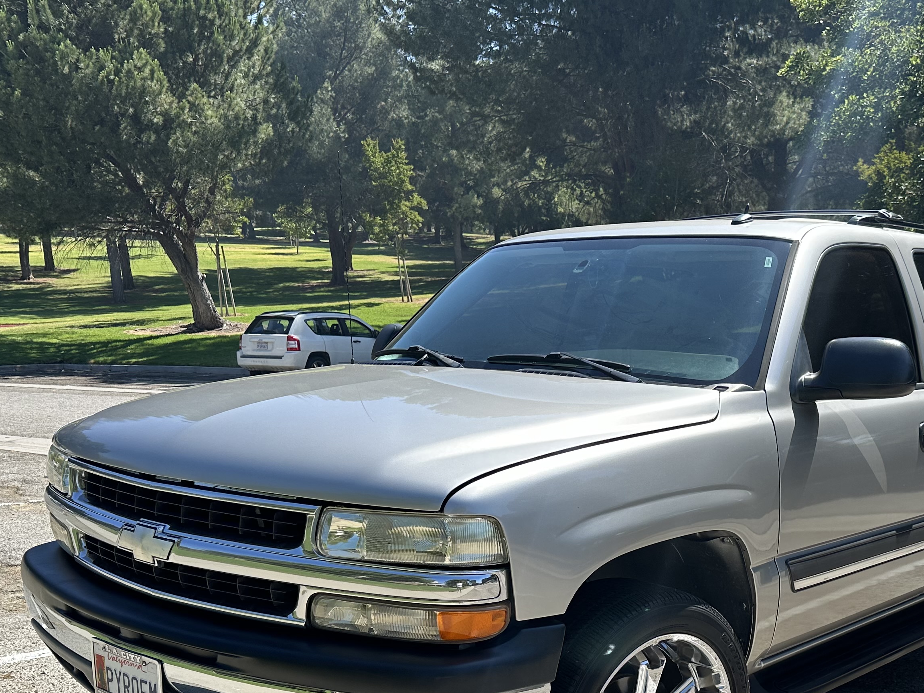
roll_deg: +1.4
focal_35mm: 42
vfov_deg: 33.6
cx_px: 586
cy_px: 528
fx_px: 1121
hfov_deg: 44.4
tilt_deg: -8.1
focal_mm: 6.86
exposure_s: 1/3356
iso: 80
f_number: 1.78
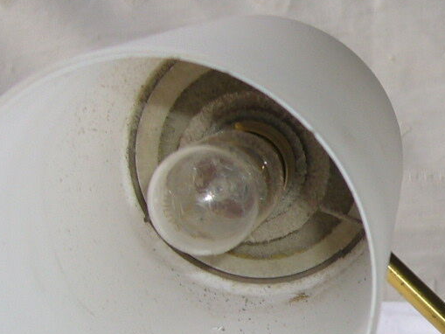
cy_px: 260
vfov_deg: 13.4
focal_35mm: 110
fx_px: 1414
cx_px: 525
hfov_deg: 17.1
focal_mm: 5.8
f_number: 2.8
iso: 80
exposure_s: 1/60
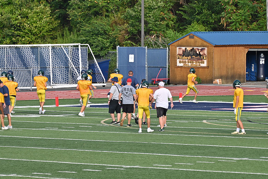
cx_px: 134
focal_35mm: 300
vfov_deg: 4.6
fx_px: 2234
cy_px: 90
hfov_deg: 6.9
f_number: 5.6
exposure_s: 1/640
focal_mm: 200
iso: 180
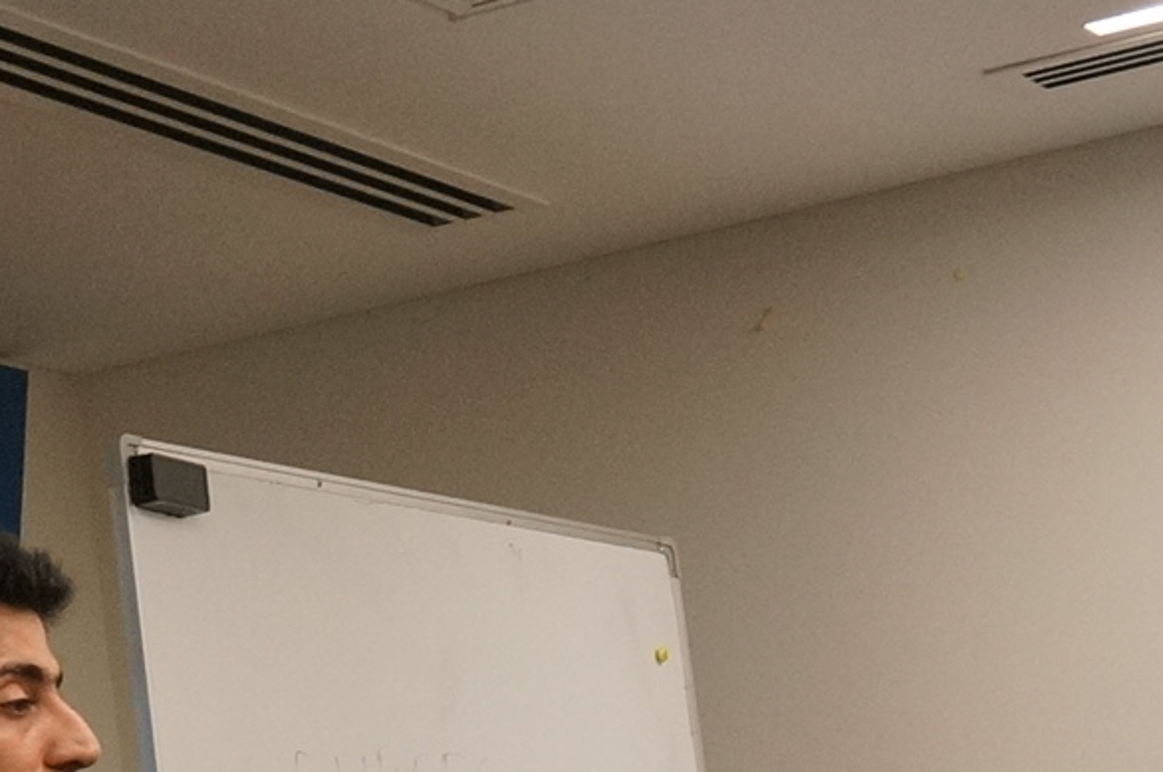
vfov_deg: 9.3
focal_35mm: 144
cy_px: 1082
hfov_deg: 12.6
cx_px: -1117
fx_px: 4648
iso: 640
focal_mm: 23
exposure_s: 1/60
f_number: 5.6
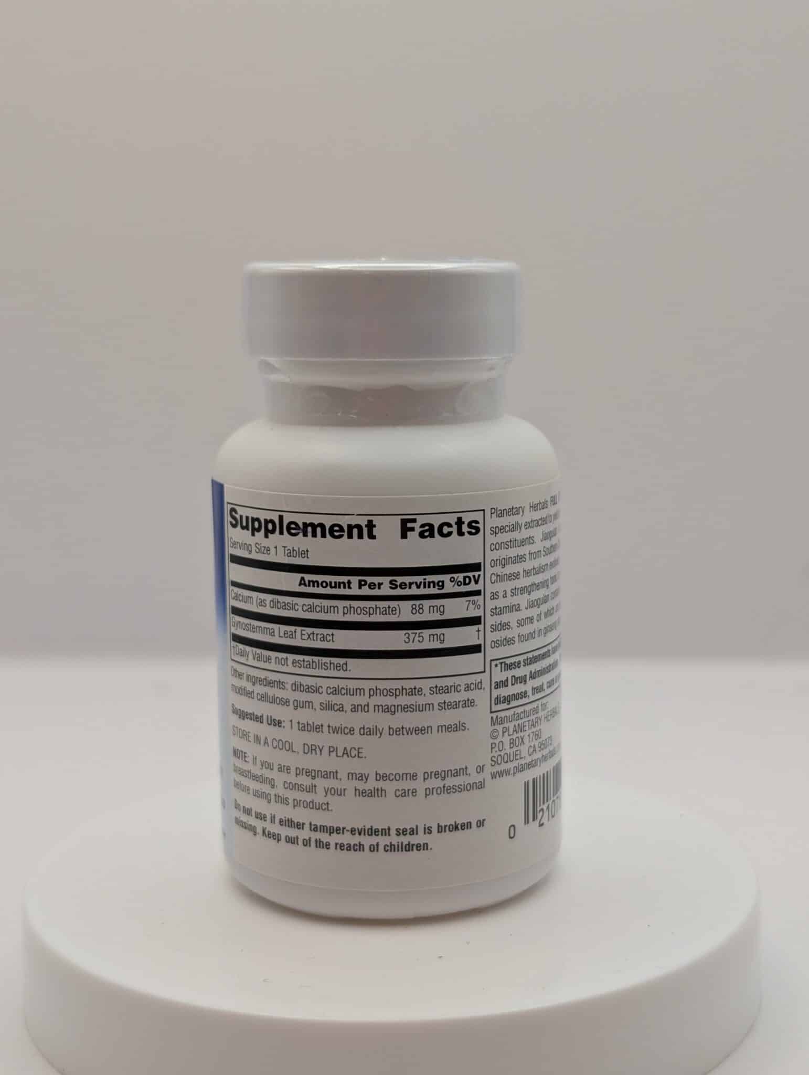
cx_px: 404
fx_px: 1523
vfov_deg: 38.9
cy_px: 538
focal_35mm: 49
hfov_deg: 29.7
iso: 99
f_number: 1.68
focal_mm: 6.9
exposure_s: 1/117
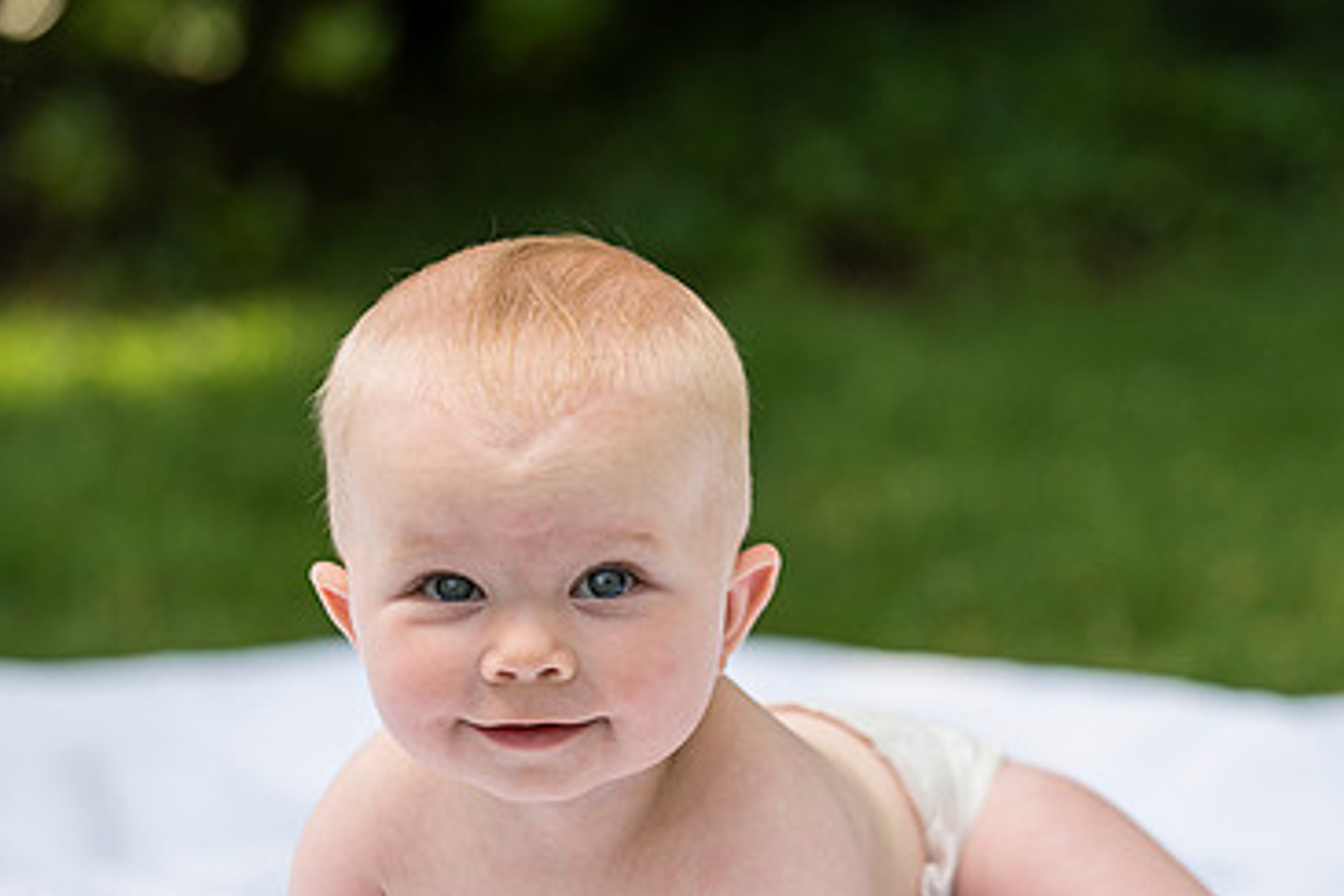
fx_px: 7205
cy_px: 649
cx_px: 1000
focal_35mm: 193
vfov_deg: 7.1
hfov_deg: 10.6
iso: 400
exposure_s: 1/1250
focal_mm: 116
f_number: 3.5
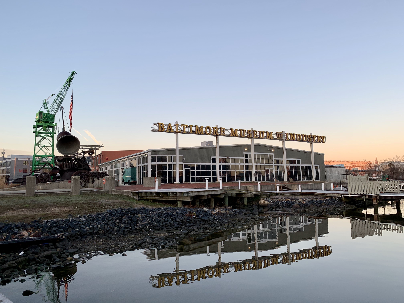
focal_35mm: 26
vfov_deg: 53.1
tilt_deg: +6.1
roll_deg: +0.6
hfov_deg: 67.3
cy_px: 152
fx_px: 303
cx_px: 202
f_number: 1.8
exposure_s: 1/181
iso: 25
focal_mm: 4.25
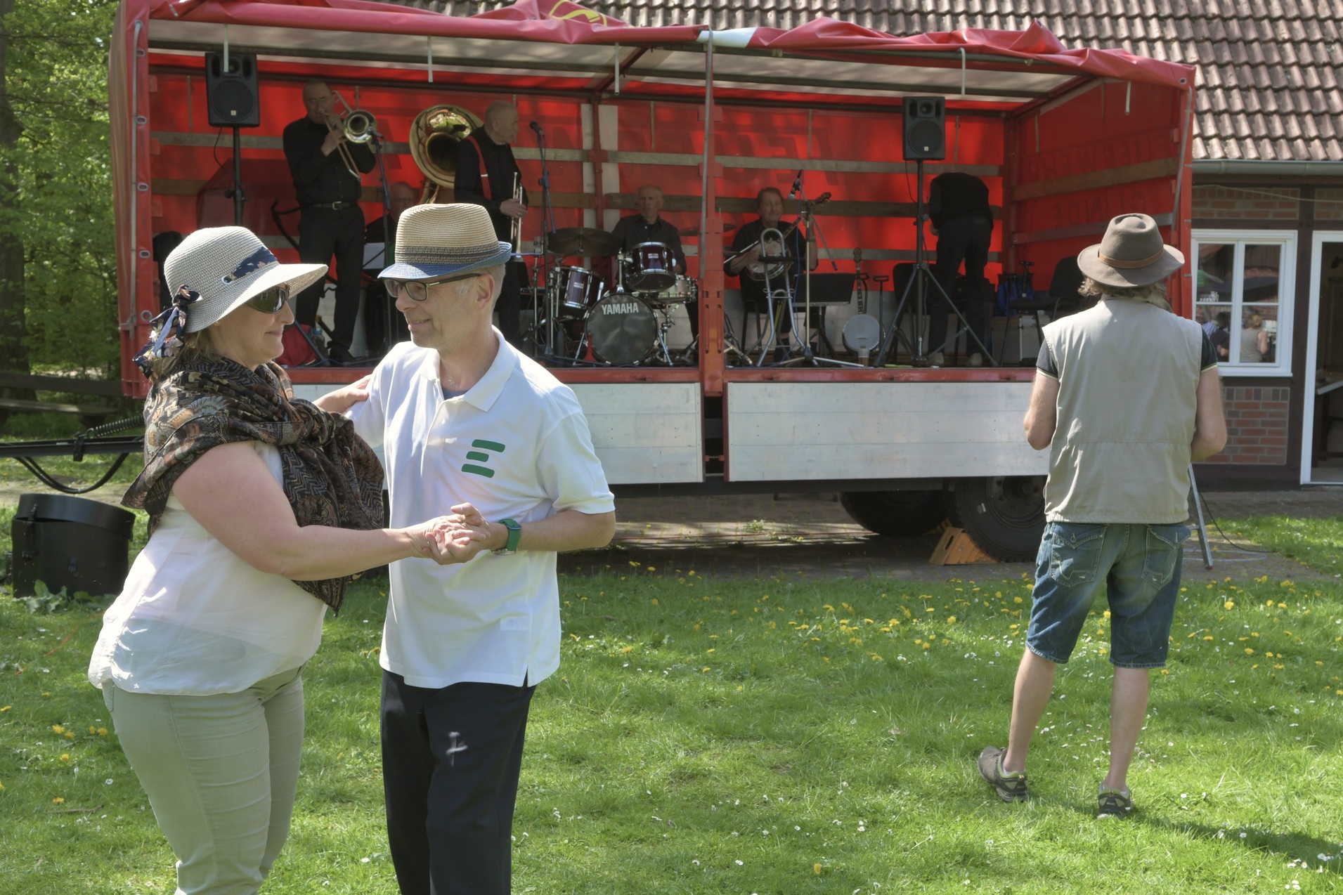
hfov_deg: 43.6
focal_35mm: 45
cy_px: 448
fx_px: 1679
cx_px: 672
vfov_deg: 29.9
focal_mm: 30
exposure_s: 1/250
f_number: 8
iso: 250
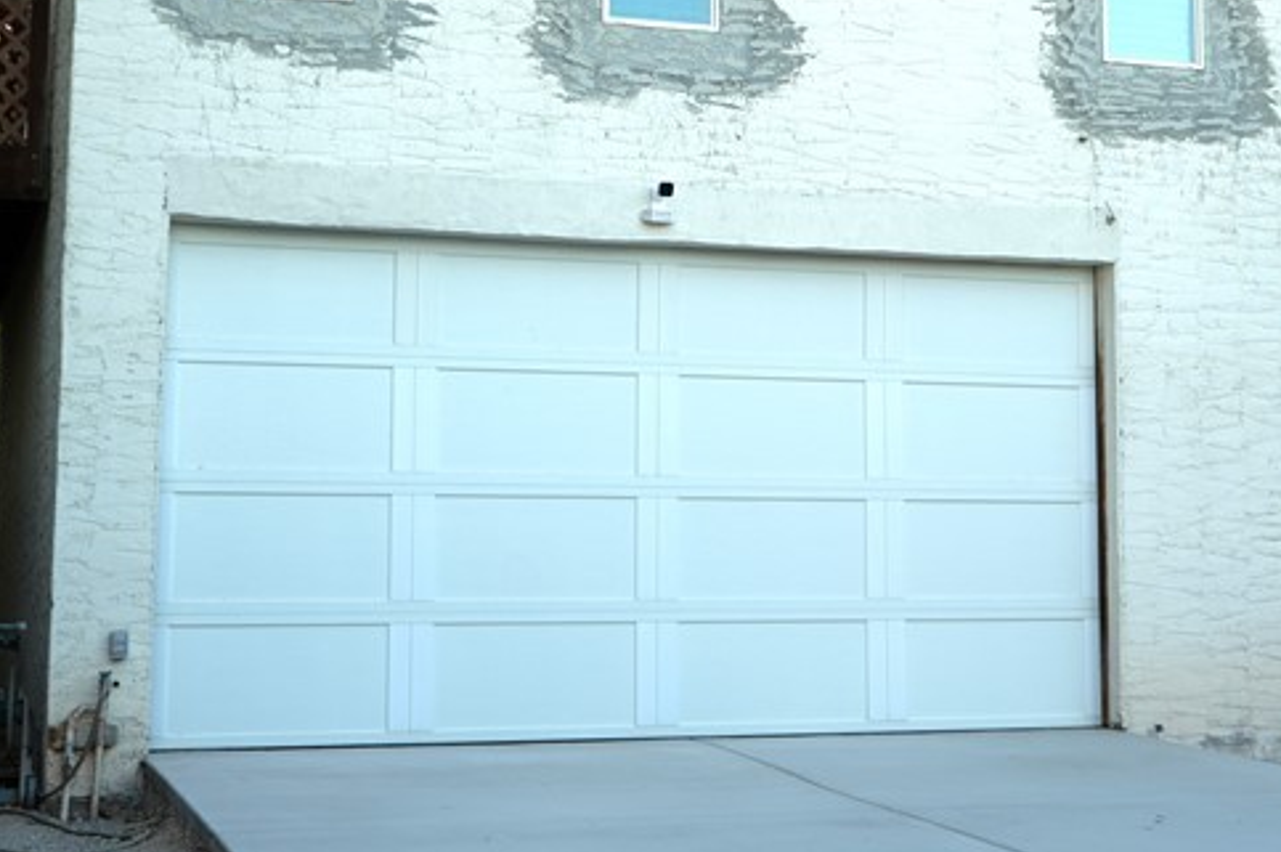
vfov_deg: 21.4
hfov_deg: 31.9
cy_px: 240
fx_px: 2239
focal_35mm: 63
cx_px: 751
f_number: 3.5
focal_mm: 28
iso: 64
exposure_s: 1/80
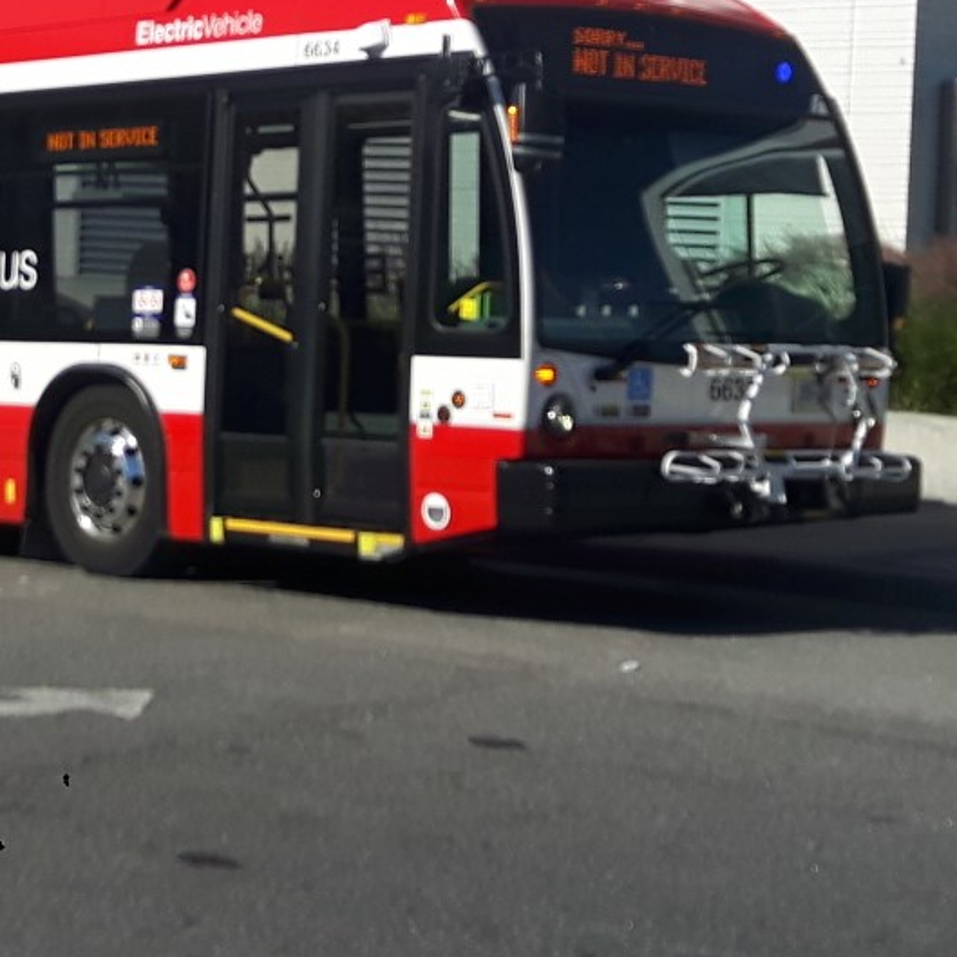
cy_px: 270
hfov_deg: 30.9
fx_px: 1658
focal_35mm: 53
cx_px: 116
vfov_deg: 31.8
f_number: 1.9
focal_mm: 3.7
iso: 40
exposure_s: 1/1942
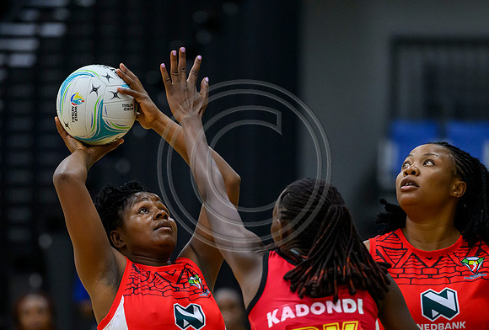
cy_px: 287
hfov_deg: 5.8
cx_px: 177
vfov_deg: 3.9
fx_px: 4849
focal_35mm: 356
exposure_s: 1/1000
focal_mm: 200
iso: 4000
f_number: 3.2
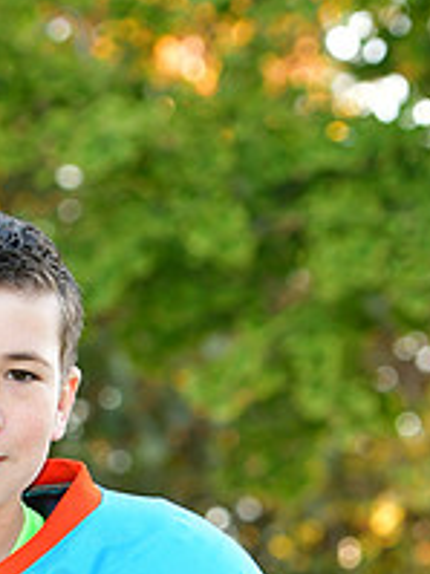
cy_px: 744
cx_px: -79
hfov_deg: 3.7
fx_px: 6639
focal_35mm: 400
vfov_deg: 4.9
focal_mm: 95
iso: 400
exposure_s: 1/125
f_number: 4.5
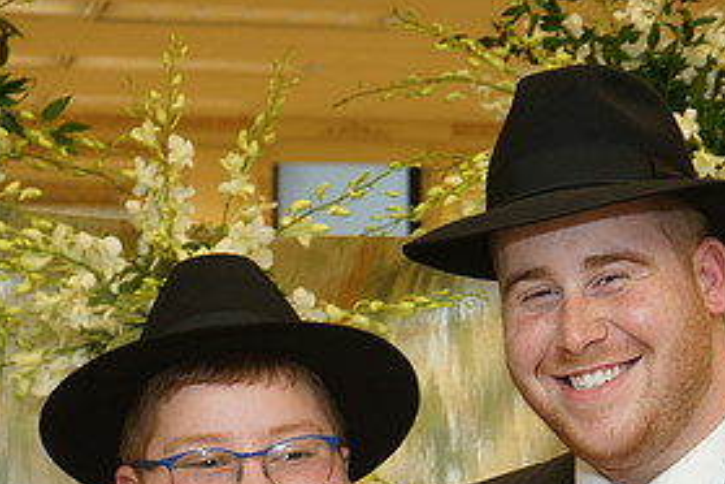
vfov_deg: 13.1
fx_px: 2094
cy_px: 438
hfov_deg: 19.6
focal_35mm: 104
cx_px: 496
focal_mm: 50
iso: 400
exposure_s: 1/100
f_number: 5.6
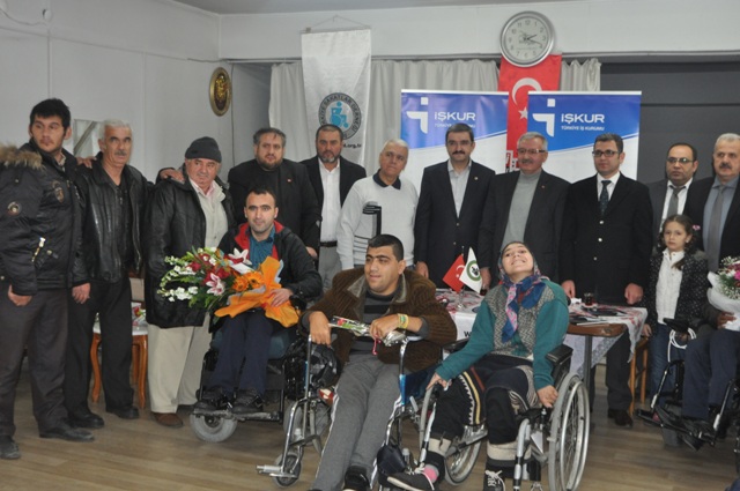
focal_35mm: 46
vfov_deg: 28.9
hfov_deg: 42.4
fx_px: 955
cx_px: 370
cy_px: 246
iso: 800
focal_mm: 31
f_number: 4
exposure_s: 1/60
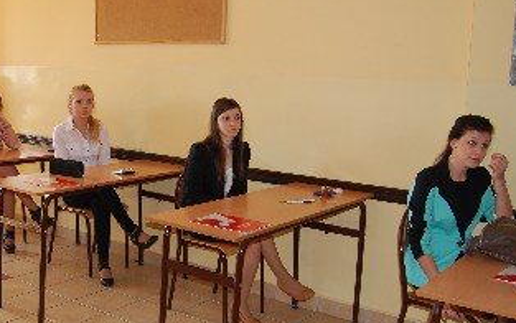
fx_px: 619
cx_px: 160
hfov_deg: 44.4
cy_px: 177
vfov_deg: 29.2
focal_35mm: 44
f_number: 3.5
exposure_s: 1/60
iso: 200
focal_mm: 18
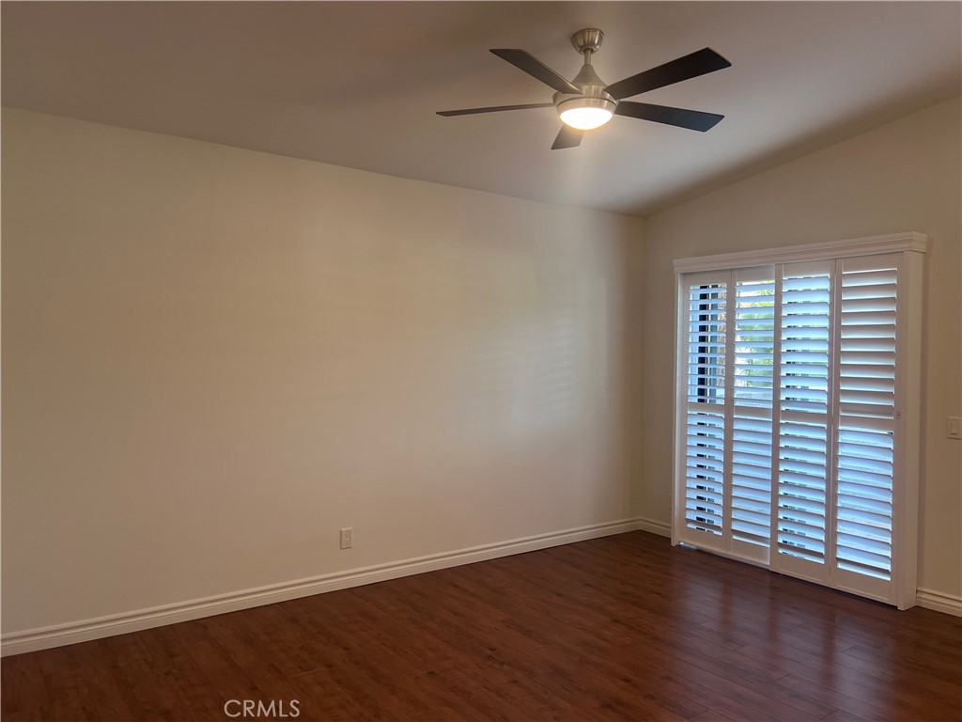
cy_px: 361
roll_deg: -1.3
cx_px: 481
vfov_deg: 53.1
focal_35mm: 26
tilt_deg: -1.1
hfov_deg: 67.3
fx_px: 723
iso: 80
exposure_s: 1/60
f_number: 1.5
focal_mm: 5.7
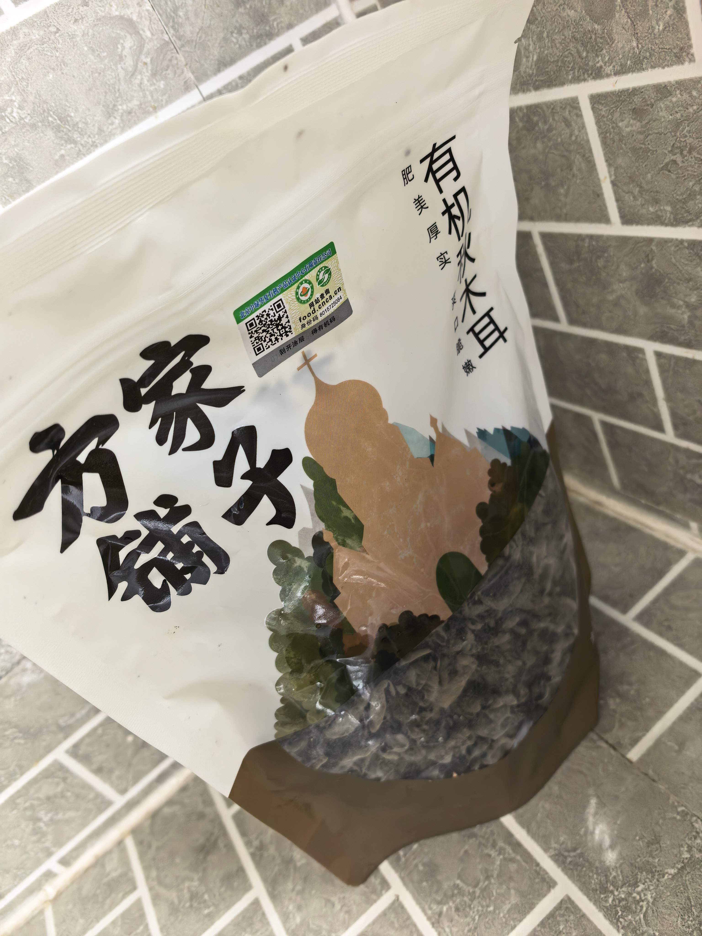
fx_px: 649
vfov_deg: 71.6
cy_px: 468
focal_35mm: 24
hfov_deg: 56.8
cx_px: 351
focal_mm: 5.75
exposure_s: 1/100
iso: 160
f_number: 2
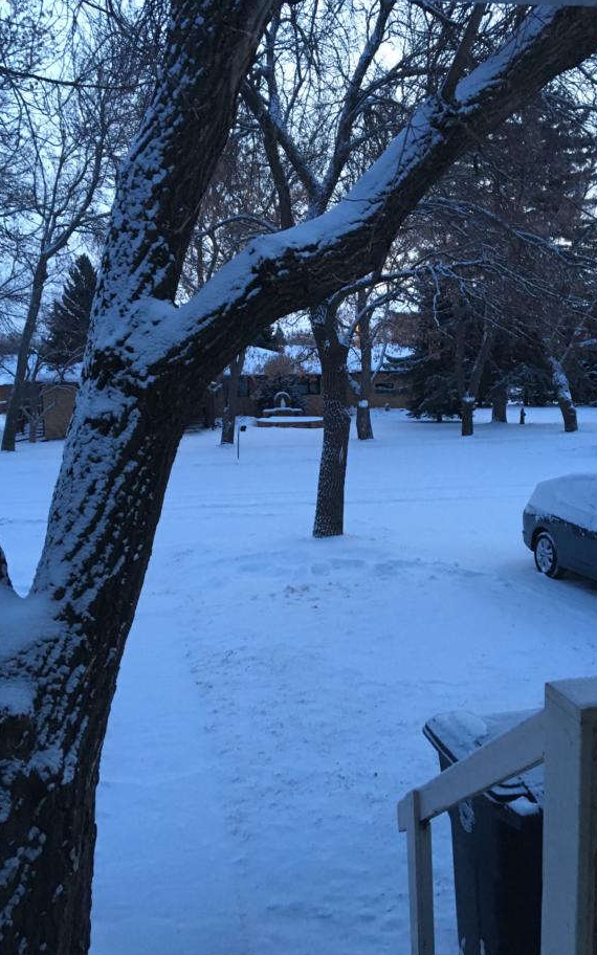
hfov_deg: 40.6
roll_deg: +1.8
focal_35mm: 31
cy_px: 478
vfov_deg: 61.2
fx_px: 807
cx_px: 300
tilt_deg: -8.8
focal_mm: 4.15
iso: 200
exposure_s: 1/24
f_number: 2.2
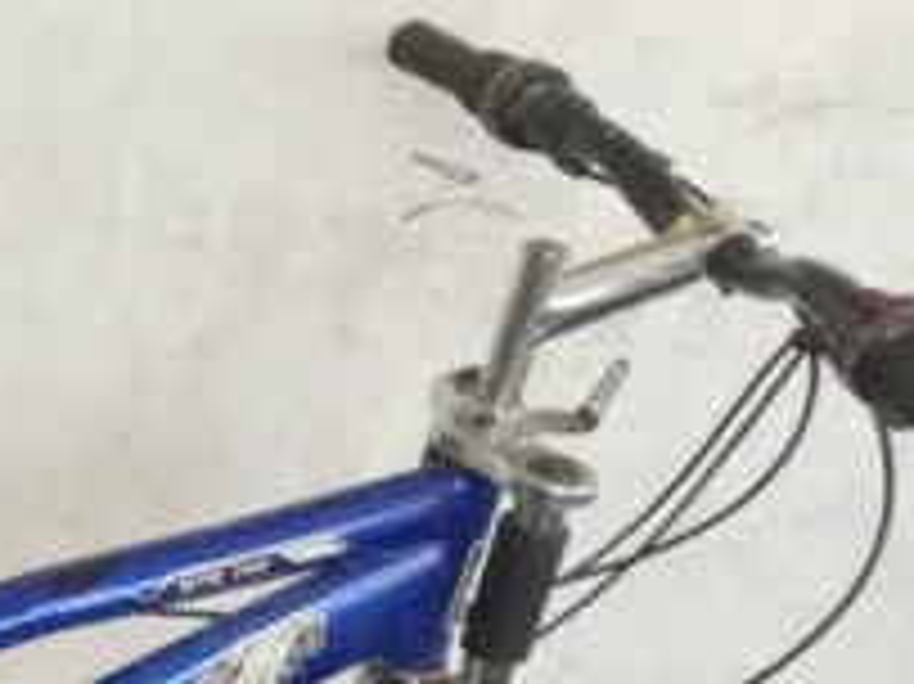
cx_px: -410
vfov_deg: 17.6
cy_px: 864
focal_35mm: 79
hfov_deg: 21.3
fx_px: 2085
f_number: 1.8
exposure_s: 1/25
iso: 633
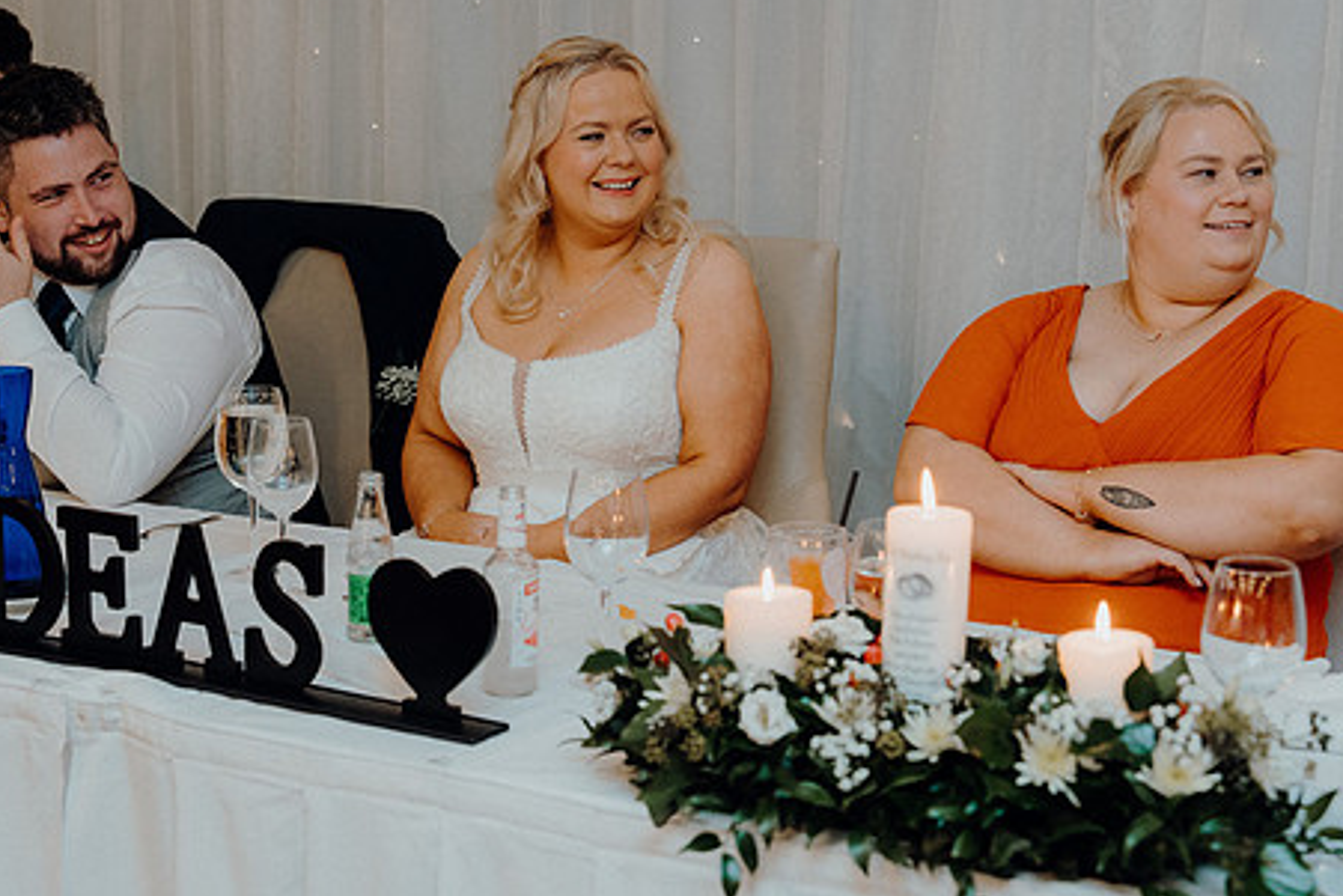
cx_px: 634
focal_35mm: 72
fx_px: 2687
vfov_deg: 18.9
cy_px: 385
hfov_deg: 28.1
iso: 2500
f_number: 3.5
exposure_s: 1/160
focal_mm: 56
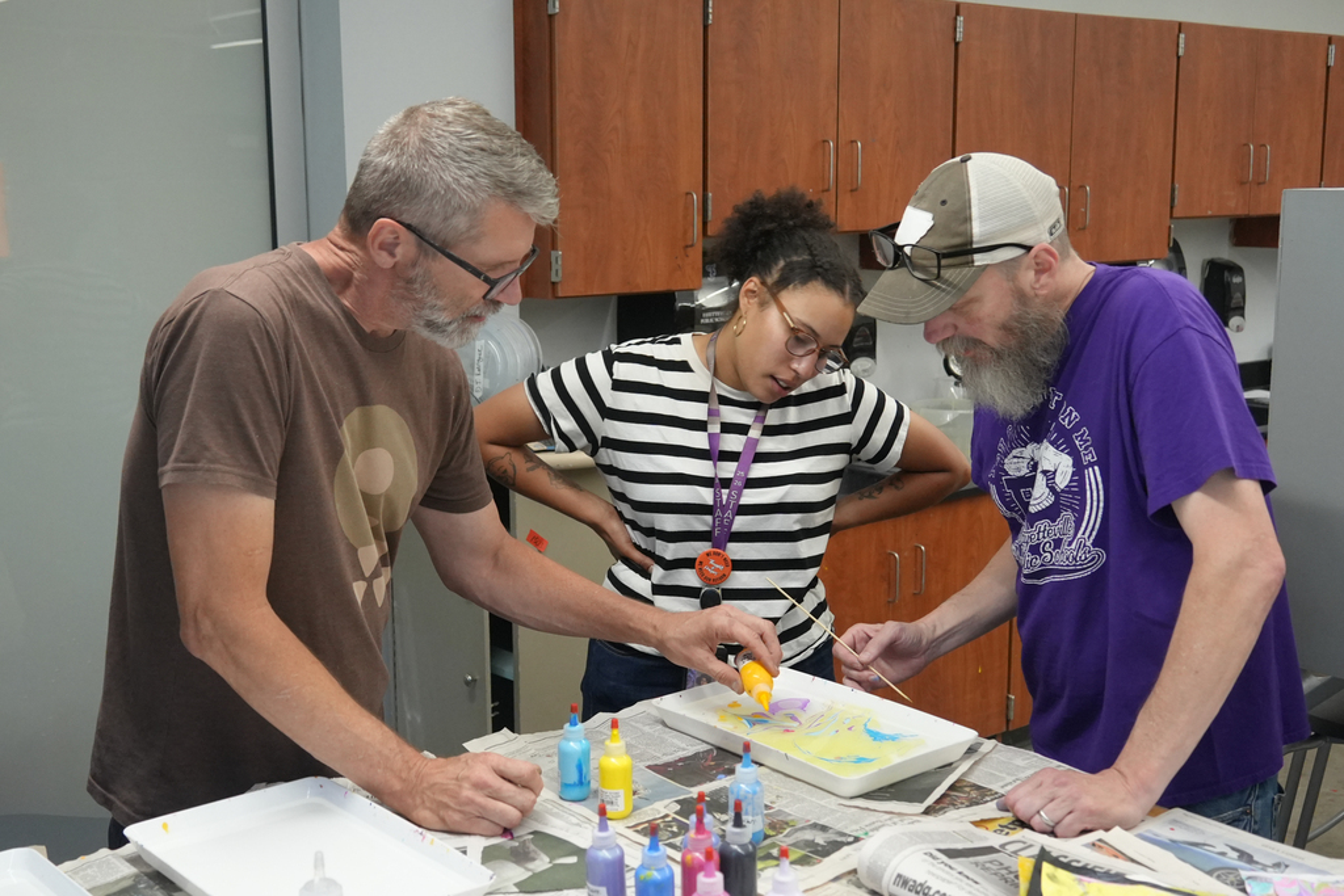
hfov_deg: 46.4
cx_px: 672
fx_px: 1568
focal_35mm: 42
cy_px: 448
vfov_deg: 31.9
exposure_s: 1/160
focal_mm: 28
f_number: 4
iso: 3200
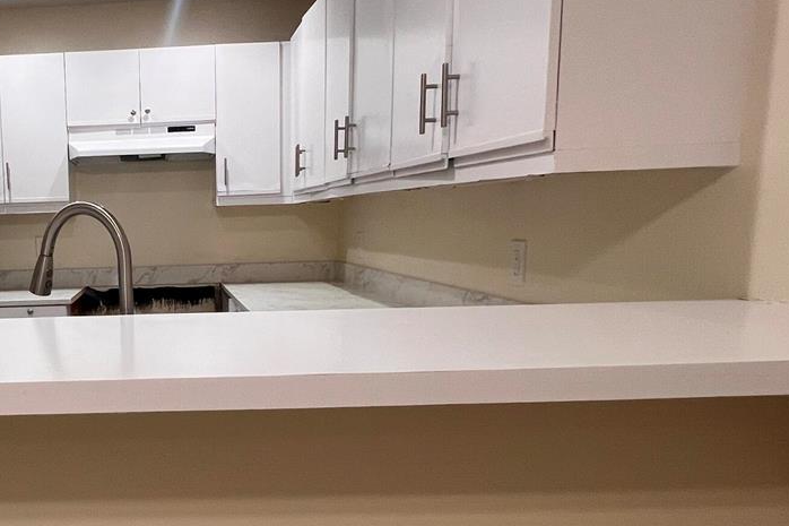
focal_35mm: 31
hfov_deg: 54.1
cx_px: 109
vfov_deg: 42.0
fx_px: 679
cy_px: 327
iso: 160
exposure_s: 1/120
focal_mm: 1.57
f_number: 1.8
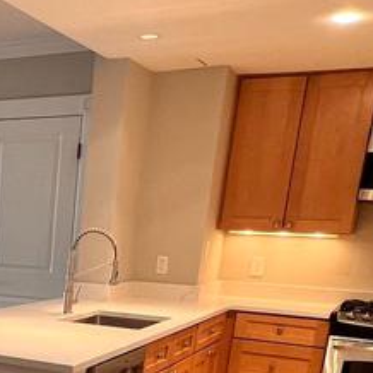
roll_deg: -1.5
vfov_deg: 28.1
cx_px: -62
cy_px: 433
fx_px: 658
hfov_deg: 28.1
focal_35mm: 54
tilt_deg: -16.3
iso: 160
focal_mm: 1.57
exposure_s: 1/60
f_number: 1.8
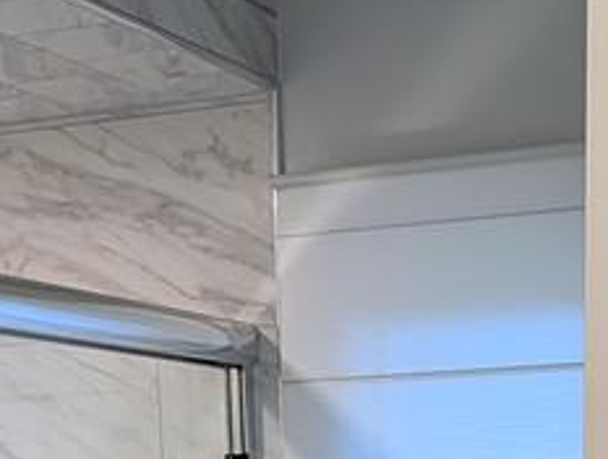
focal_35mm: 105
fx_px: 1849
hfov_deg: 18.7
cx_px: 365
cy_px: 988
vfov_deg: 12.2
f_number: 1.68
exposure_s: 1/223
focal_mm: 6.9
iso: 20
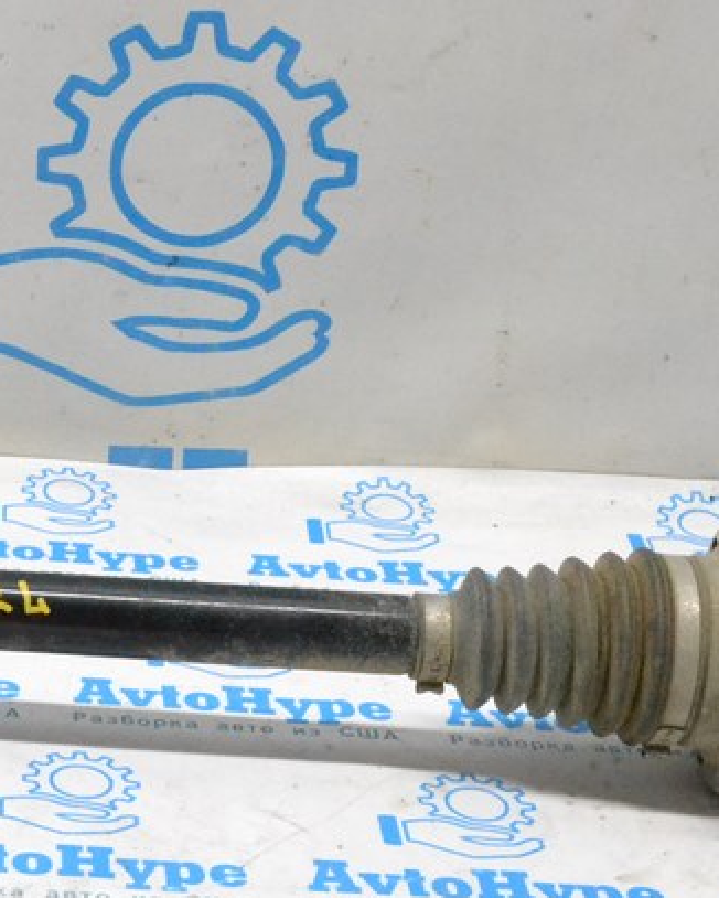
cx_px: -57
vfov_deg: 20.8
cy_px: 365
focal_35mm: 92
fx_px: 2445
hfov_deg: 16.3
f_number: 13
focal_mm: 26
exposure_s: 1/100
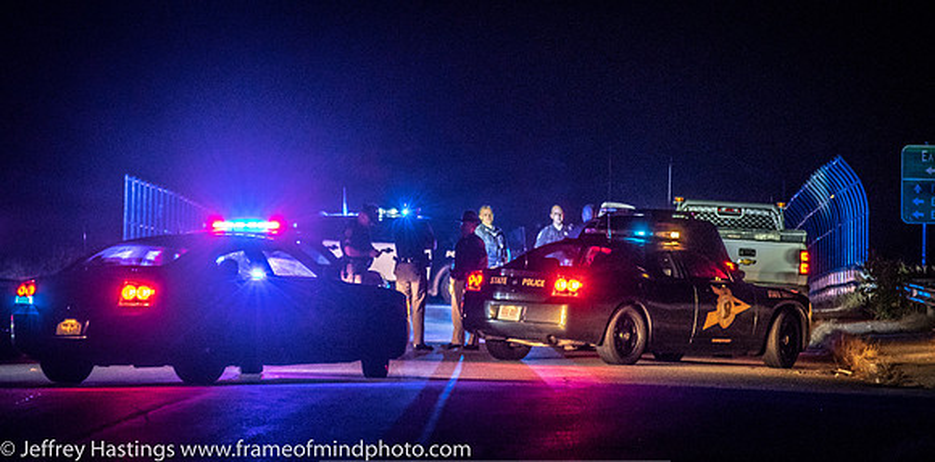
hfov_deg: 7.7
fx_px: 6950
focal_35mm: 288
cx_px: 436
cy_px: 196
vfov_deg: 3.8
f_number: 5.3
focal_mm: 165
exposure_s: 1/40
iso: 2000
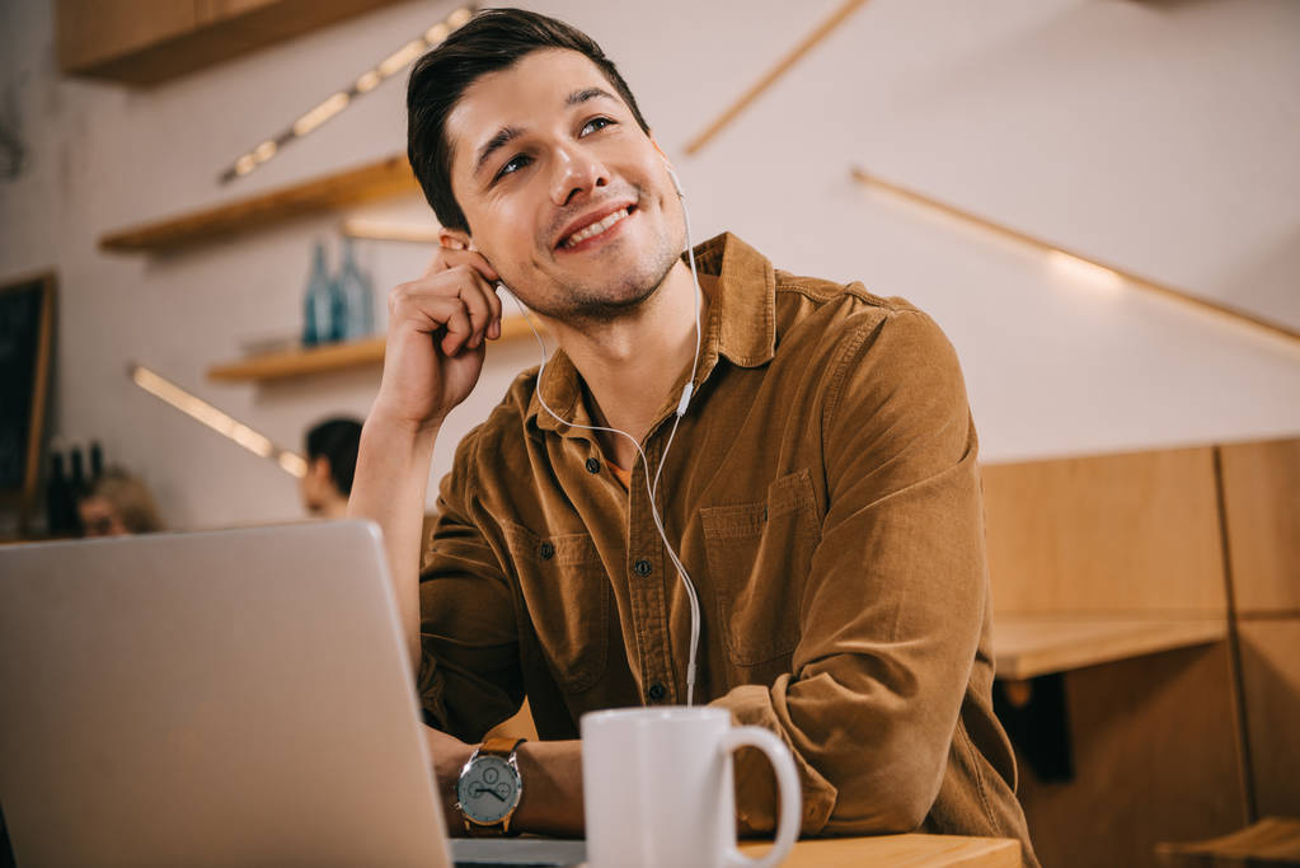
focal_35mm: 56
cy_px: 434
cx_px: 650
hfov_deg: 35.6
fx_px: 2023
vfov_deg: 24.2
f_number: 3.2
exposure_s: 1/200
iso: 100
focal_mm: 56
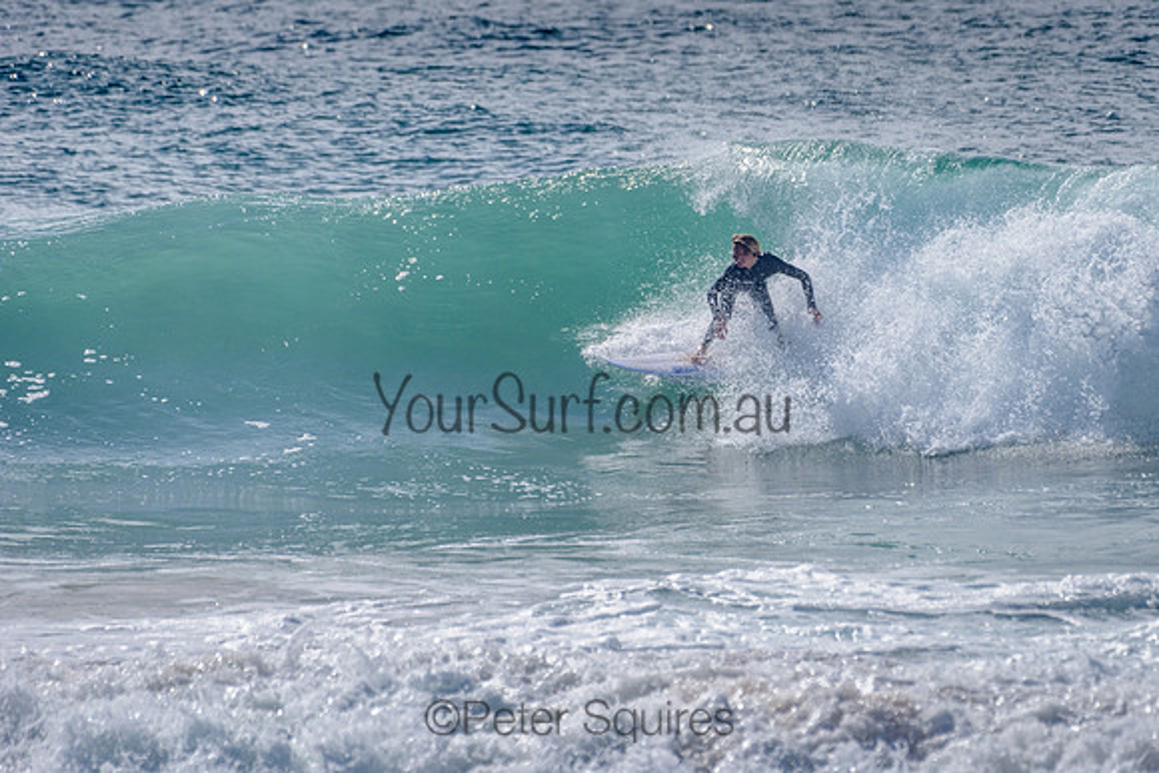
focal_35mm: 612
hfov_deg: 3.4
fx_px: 19712
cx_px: 710
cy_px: 300
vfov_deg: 2.2
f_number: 5.6
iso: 72
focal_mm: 500
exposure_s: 1/2000
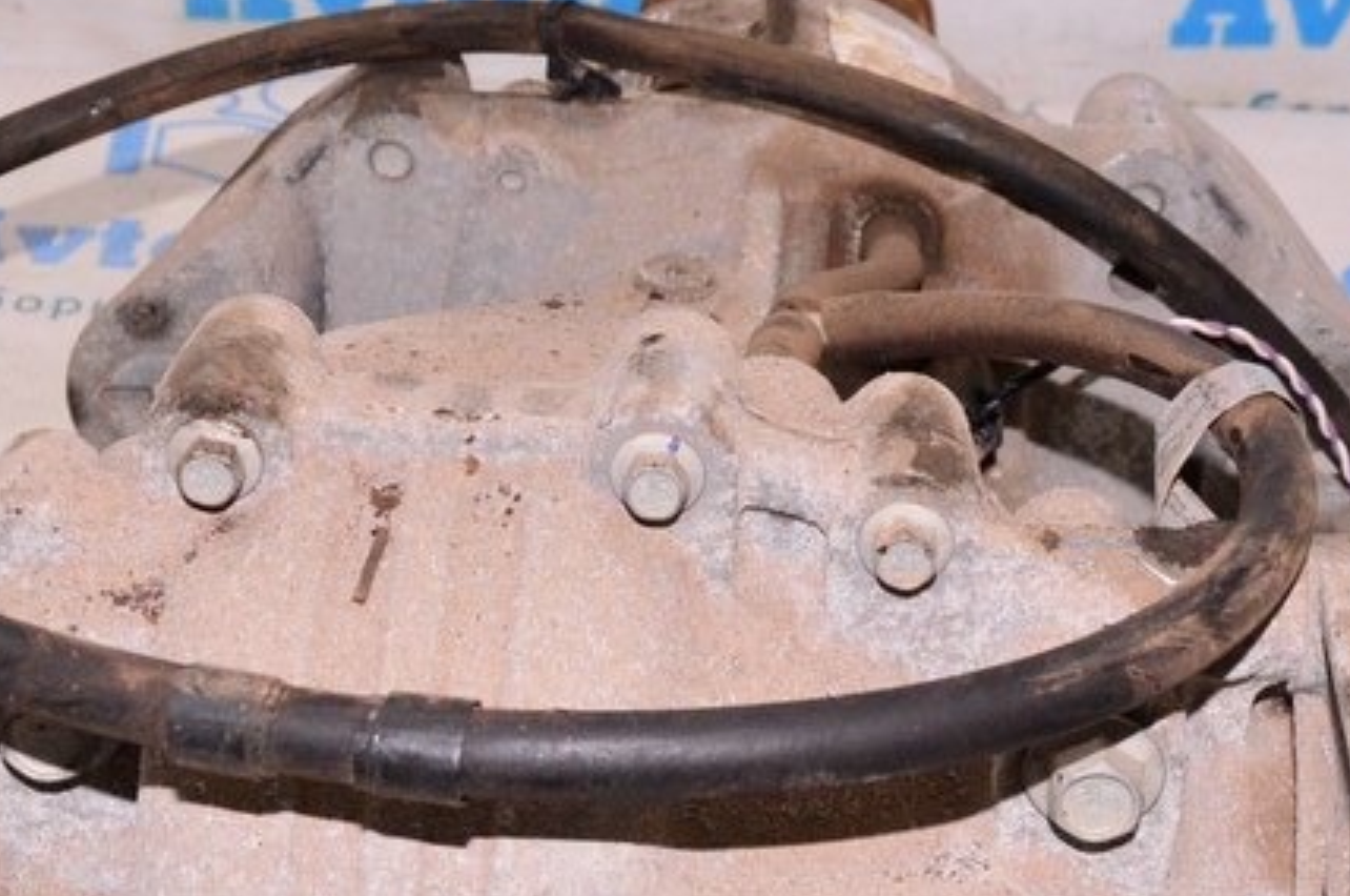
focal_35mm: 79
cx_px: 741
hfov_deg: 25.7
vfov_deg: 17.2
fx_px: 2958
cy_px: 538
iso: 1600
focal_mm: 22
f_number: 8
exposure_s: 1/200
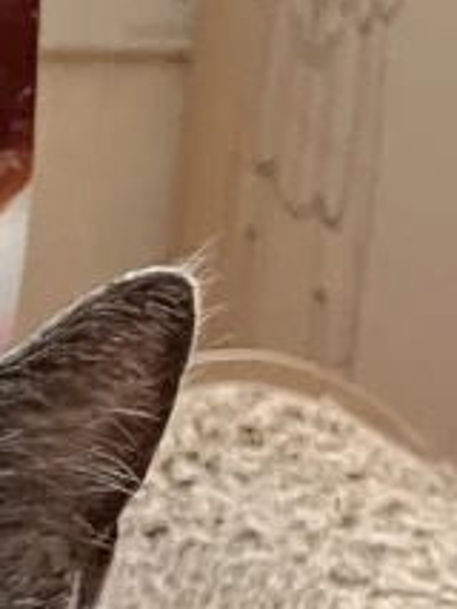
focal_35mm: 169
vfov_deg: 11.5
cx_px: -925
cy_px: 635
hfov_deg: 7.7
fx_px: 2972
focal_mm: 5.1
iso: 500
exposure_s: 1/60
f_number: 1.6
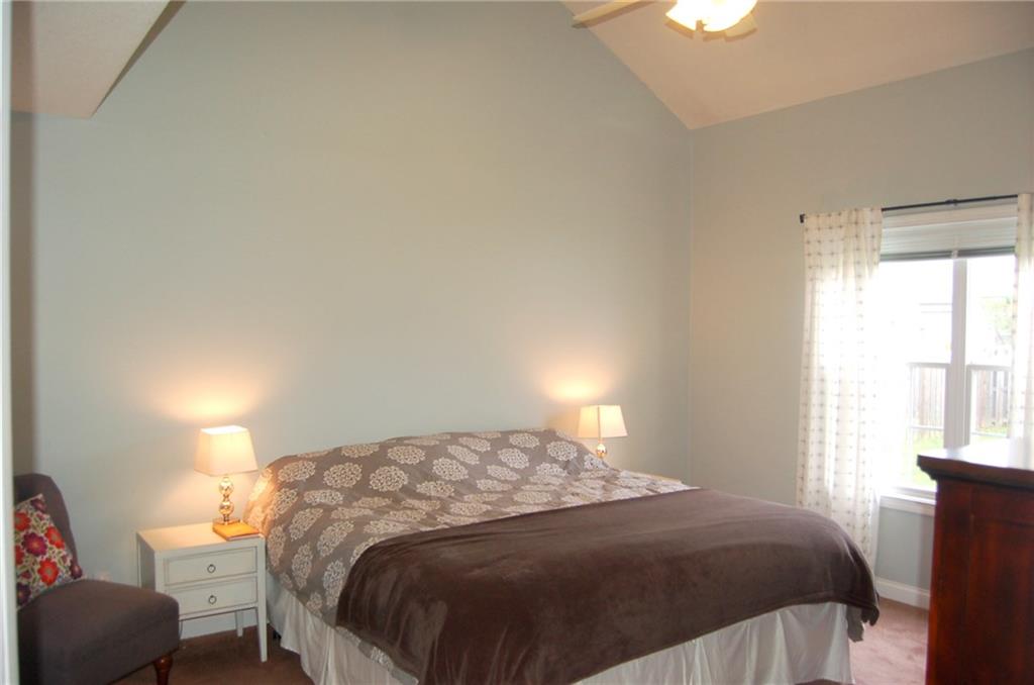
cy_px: 342
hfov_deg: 67.5
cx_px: 517
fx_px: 774
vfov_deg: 47.7
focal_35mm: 27
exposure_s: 1/60
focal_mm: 18
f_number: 3.5
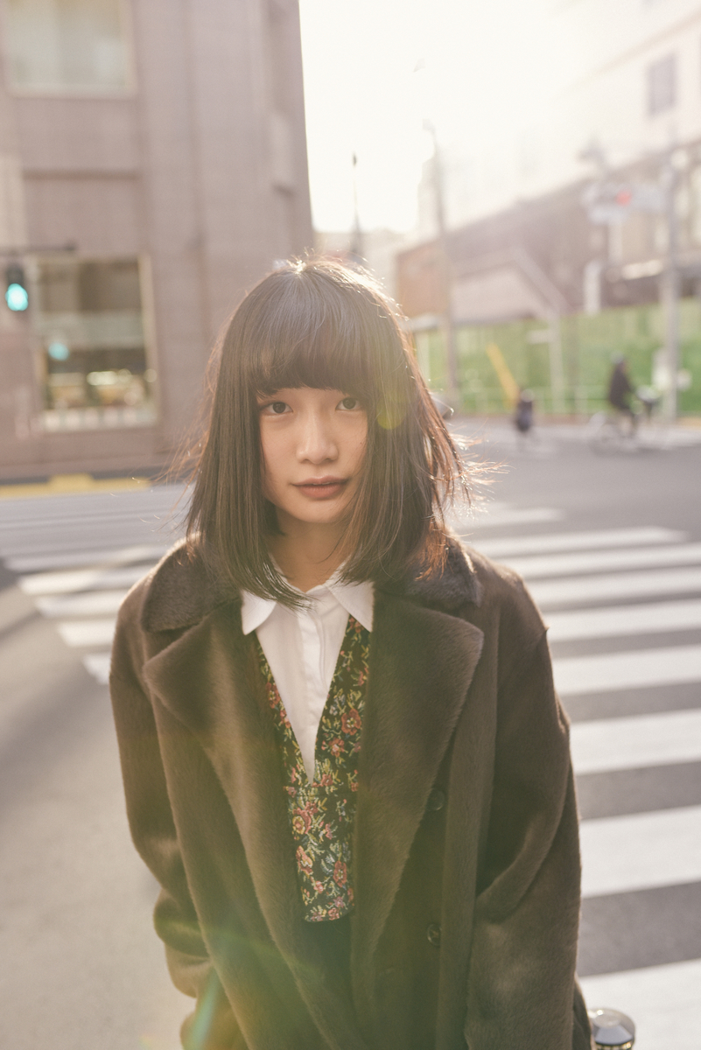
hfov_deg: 37.9
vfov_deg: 54.4
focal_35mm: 35
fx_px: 1021
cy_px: 525
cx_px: 350
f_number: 3.5
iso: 100
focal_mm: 35
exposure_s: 1/400
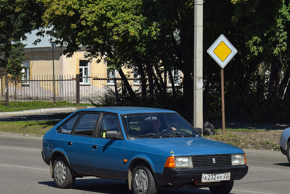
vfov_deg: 11.7
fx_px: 940
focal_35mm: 117
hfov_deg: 17.5
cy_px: 110
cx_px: 174
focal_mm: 55
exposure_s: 1/1250
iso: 200
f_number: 7.1
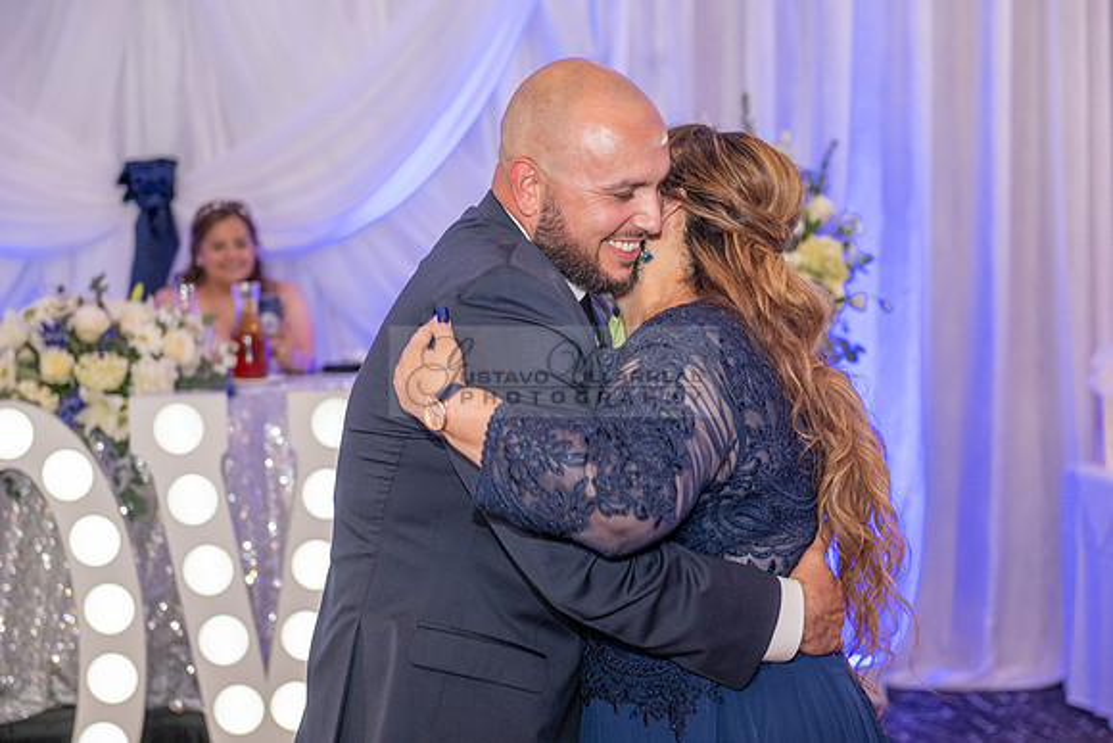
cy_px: 372
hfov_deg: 28.8
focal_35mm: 70
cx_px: 556
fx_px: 2165
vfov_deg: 19.5
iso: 1600
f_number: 4
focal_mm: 70
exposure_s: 1/200
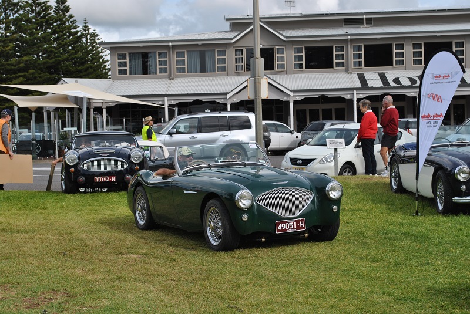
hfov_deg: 29.2
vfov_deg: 19.8
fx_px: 902
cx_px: 235
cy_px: 157
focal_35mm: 69
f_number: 8
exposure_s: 1/250
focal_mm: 46
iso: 100
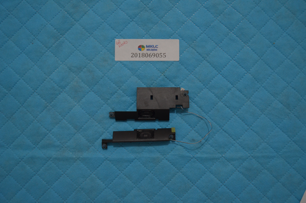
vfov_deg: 43.4
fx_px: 254
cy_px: 102
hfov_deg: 62.0
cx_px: 153
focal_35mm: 30
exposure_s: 1/30
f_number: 3.5
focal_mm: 20
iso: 800
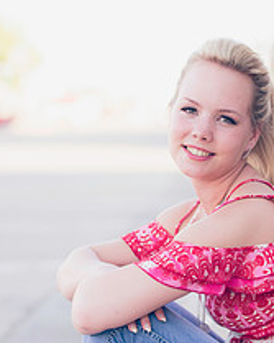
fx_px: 1745
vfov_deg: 11.2
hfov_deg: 9.0
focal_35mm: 172
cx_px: 202
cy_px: 245
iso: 125
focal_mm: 85
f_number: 2.8
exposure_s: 1/200
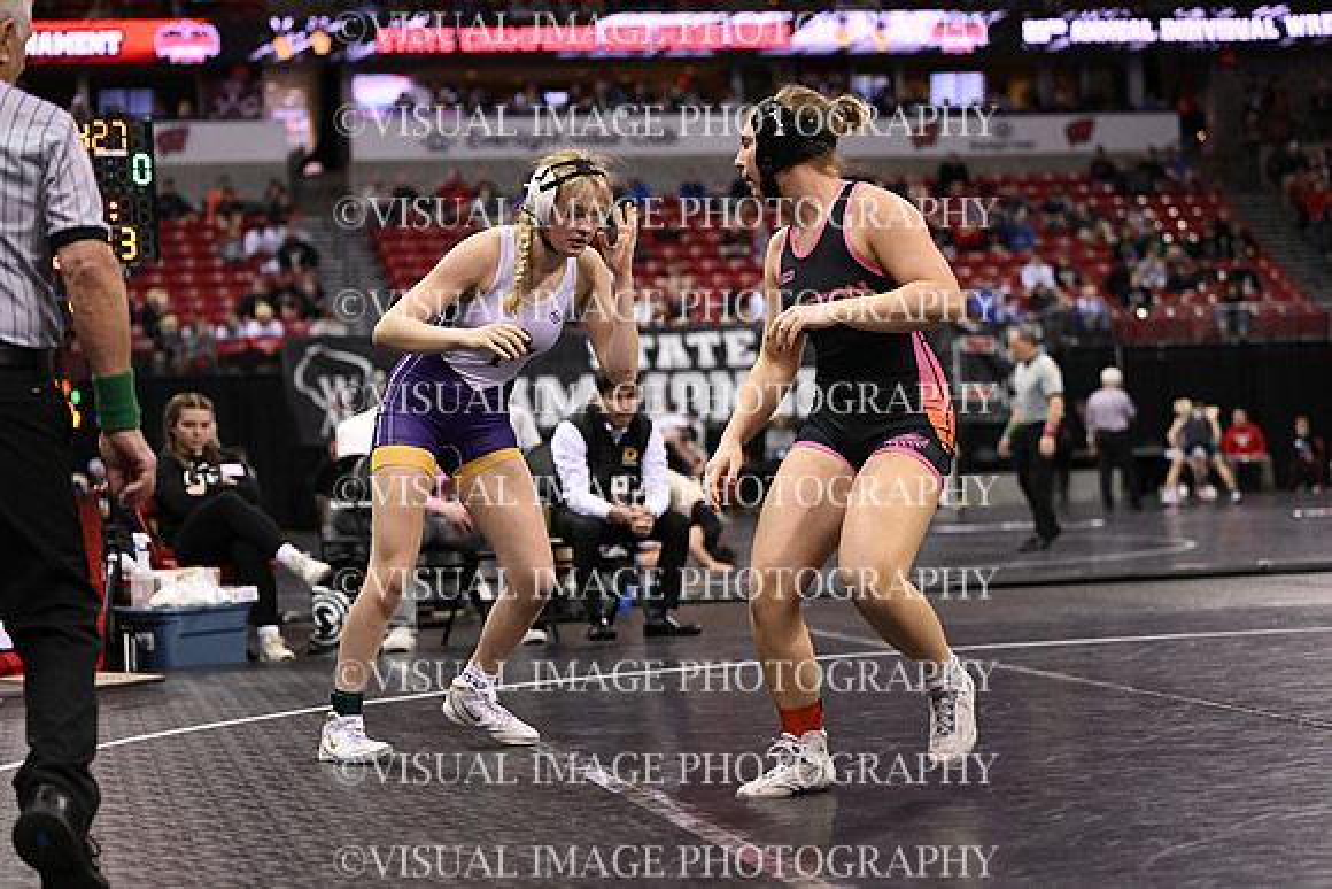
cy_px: 444
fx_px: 2998
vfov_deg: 16.9
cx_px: 666
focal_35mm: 81
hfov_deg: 25.1
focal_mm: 81
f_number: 3.2
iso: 4000
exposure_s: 1/1000
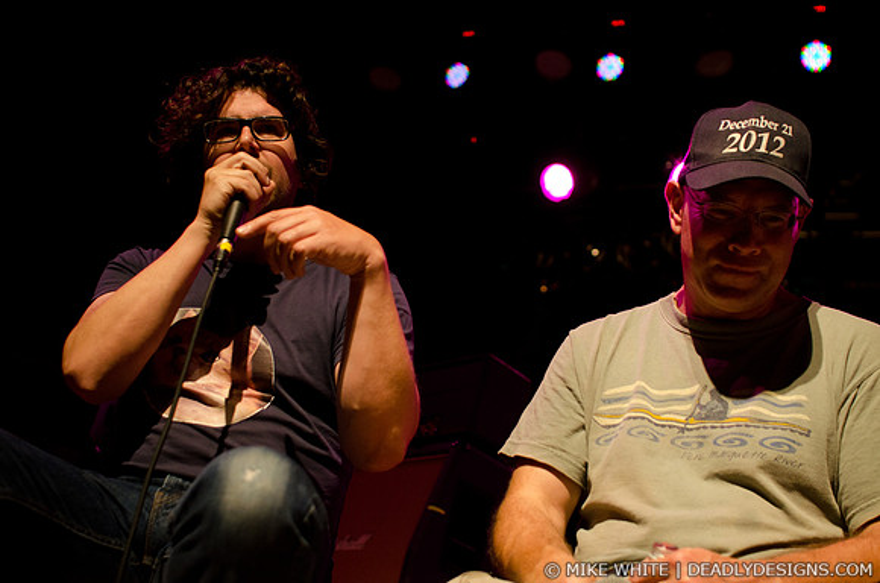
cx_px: 440
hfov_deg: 43.7
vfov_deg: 29.7
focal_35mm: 45
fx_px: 1098
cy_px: 292
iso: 1600
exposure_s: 1/640
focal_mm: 30
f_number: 2.8
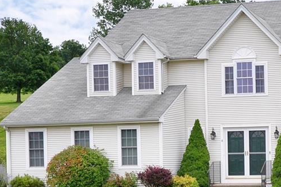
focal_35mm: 62
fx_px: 483
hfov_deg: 31.4
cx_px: 234
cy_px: 121
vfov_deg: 21.8
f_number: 8
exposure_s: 1/400
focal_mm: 20
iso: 400
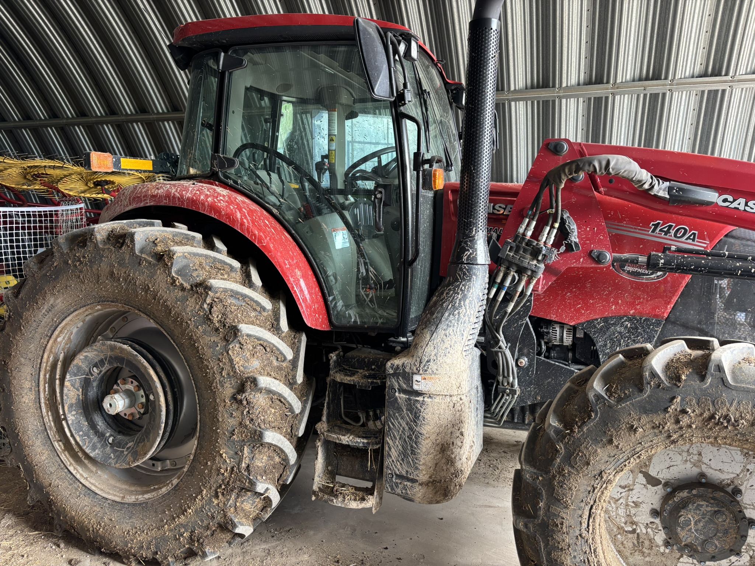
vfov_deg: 53.1
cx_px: 378
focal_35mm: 26
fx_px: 567
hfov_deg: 67.3
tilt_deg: -6.3
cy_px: 283
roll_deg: -0.6
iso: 125
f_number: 1.6
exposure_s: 1/91
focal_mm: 5.96
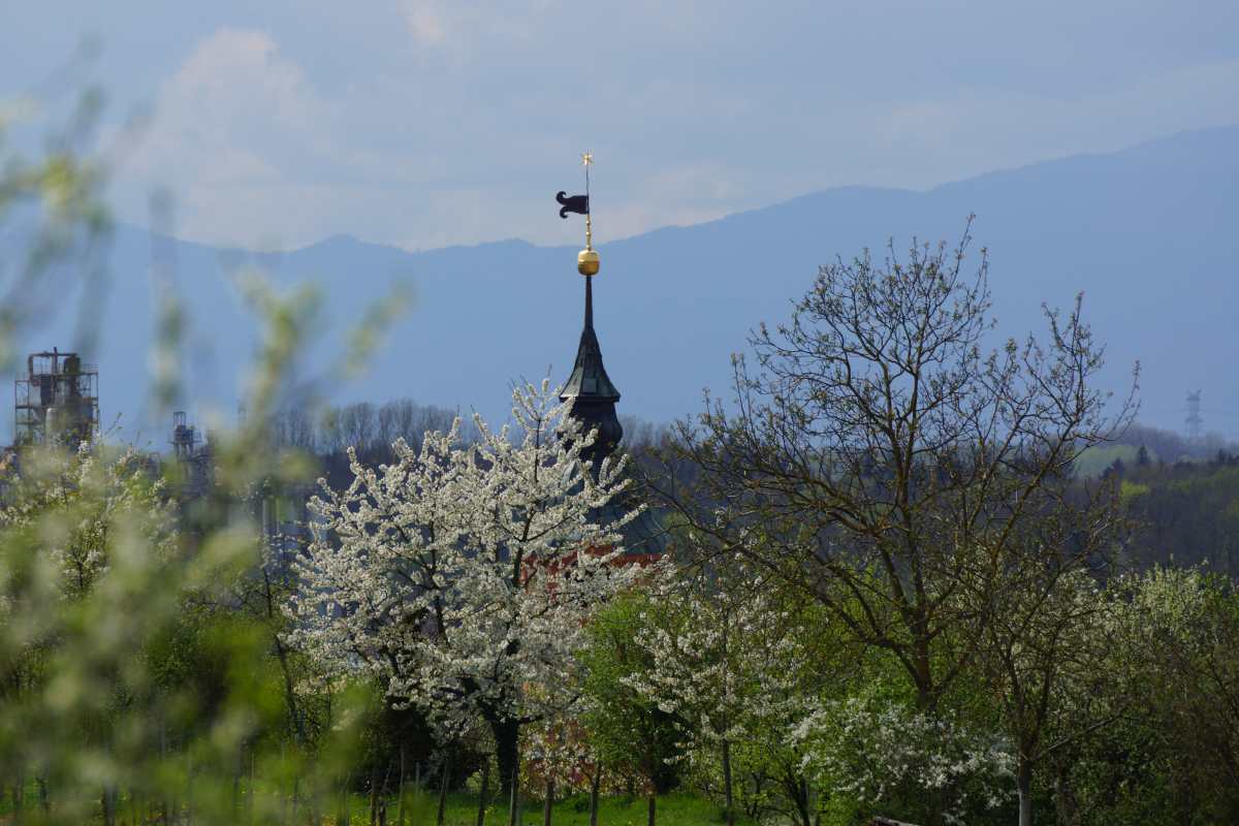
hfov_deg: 4.6
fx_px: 15486
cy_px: 413
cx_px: 620
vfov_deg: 3.1
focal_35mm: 450
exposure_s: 1/500
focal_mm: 300
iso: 100
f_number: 7.1
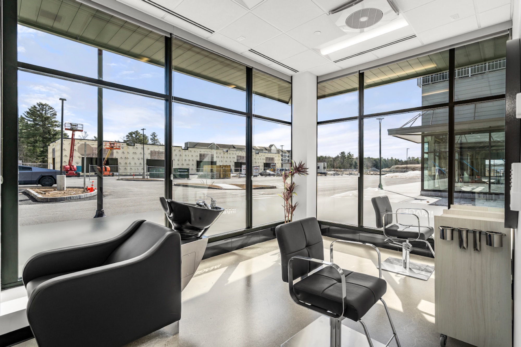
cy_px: 174
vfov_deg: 70.5
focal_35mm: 17
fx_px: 246
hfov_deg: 93.3
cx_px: 260
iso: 250
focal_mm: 17
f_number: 7.1
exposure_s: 1/160
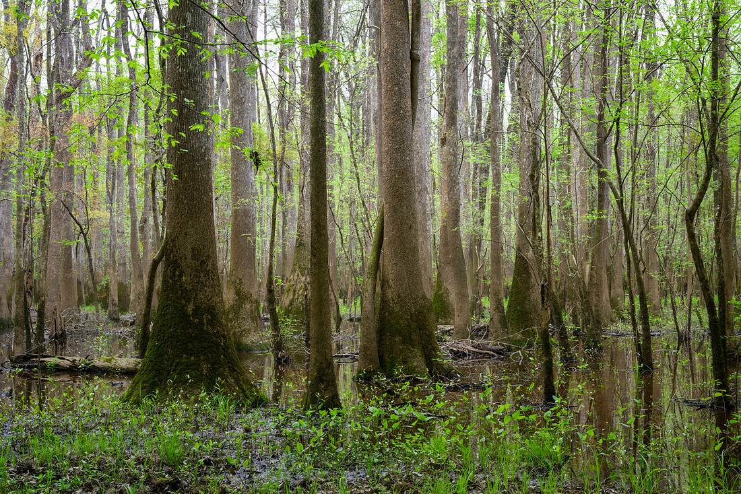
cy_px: 247
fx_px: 1101
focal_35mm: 54
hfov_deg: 37.2
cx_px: 389
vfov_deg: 25.3
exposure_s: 1/50
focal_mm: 51
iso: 640
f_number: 14
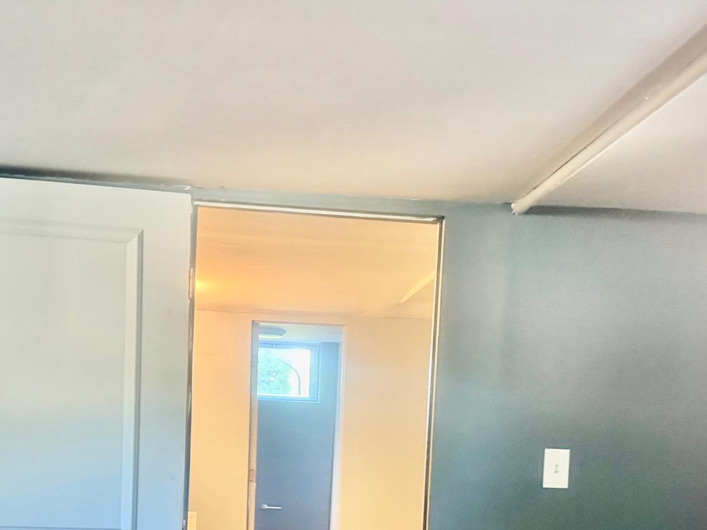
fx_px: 899
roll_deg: -0.1
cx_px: 345
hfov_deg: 42.9
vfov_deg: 31.3
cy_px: 481
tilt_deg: -1.3
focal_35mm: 44
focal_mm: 6.76
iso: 640
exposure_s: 1/40
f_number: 1.78
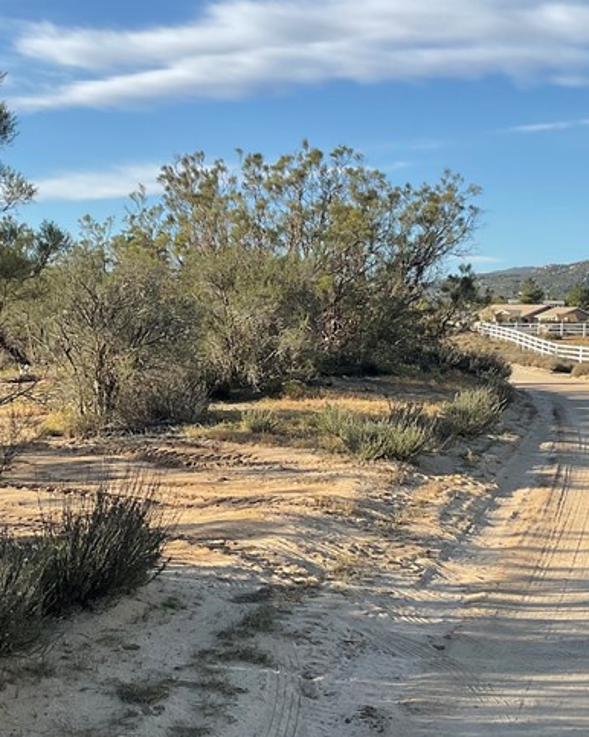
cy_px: 436
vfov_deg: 31.4
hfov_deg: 25.3
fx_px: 1308
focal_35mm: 60
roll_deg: +0.1
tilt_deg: -3.7
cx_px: 229
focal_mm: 3
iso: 16
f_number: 1.8
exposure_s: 1/1098
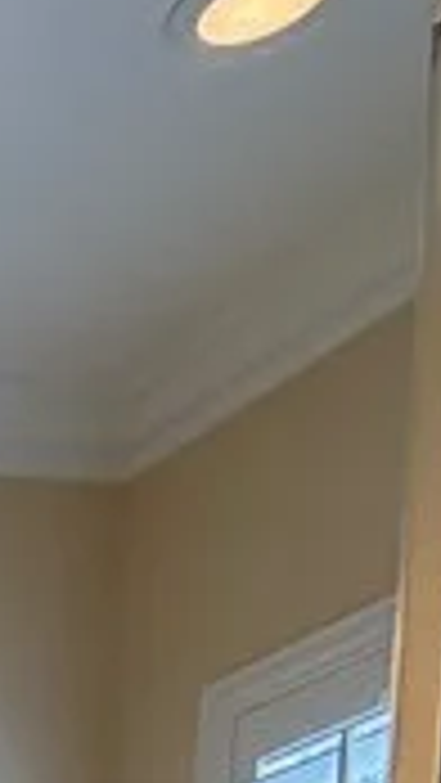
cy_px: 1584
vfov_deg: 17.1
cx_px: -1188
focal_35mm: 90
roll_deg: -0.8
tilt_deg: -2.5
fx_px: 1869
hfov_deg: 8.6
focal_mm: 2.22
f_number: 2.2
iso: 160
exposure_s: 1/120
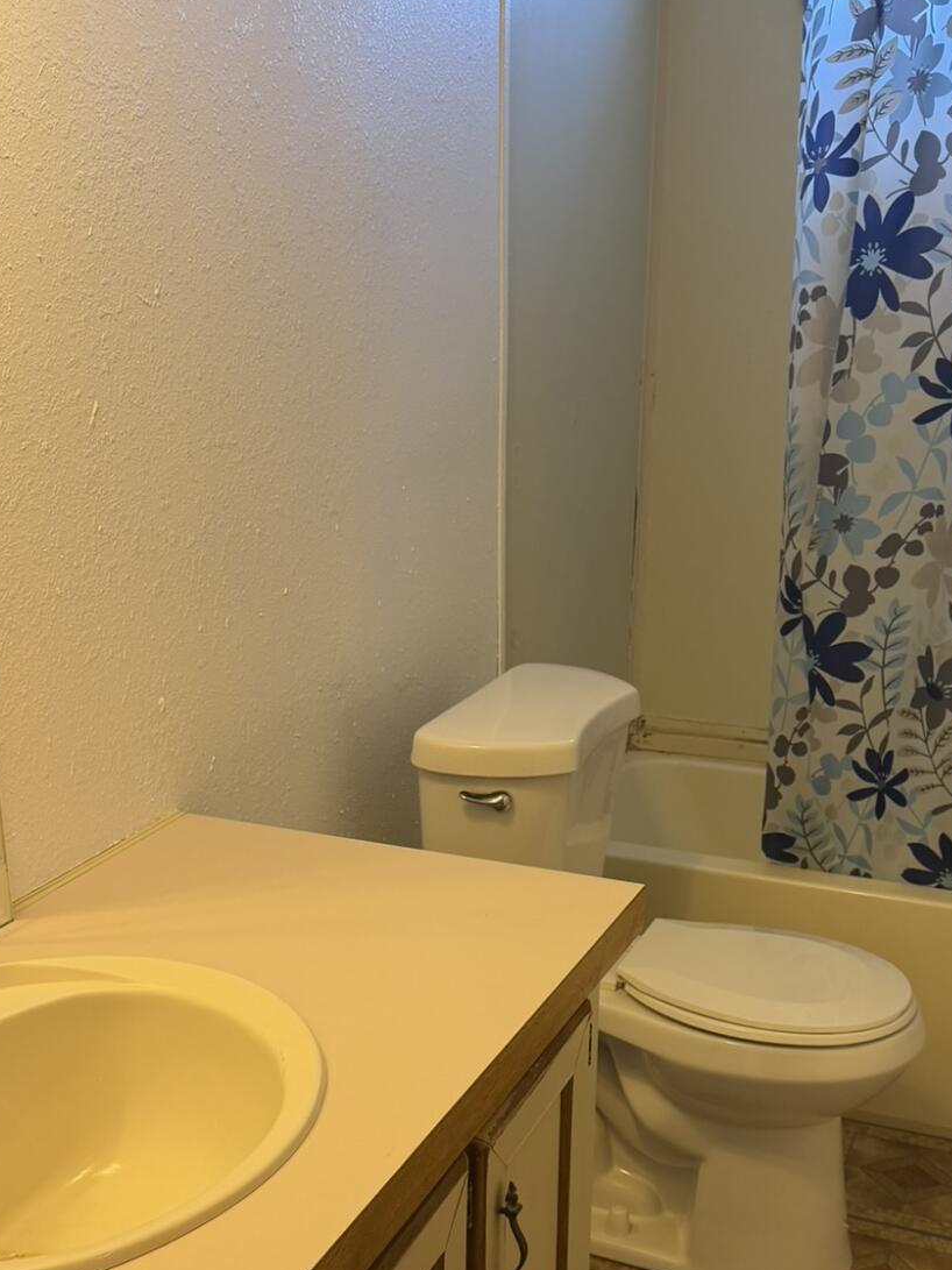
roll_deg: -1.7
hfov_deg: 32.8
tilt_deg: -20.2
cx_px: 539
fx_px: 1614
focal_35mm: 44
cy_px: 839
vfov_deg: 42.4
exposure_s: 1/60
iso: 125
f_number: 1.78
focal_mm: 6.76
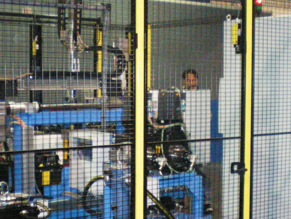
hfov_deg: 24.7
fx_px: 664
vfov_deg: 18.6
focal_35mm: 79
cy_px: 141
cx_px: 123
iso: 640
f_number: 3.1
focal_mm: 6.3
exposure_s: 1/60
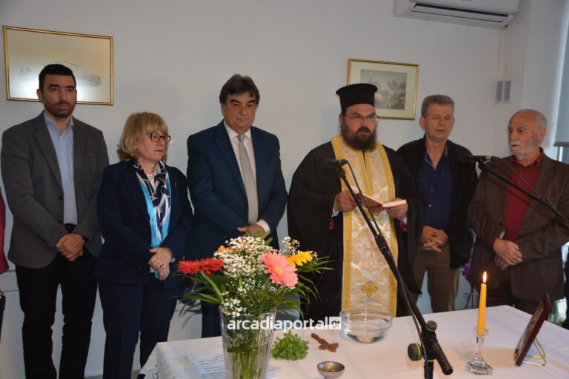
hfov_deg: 51.3
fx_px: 593
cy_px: 190
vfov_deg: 35.5
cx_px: 284
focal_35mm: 38
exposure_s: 1/60
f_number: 4
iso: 560
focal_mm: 25
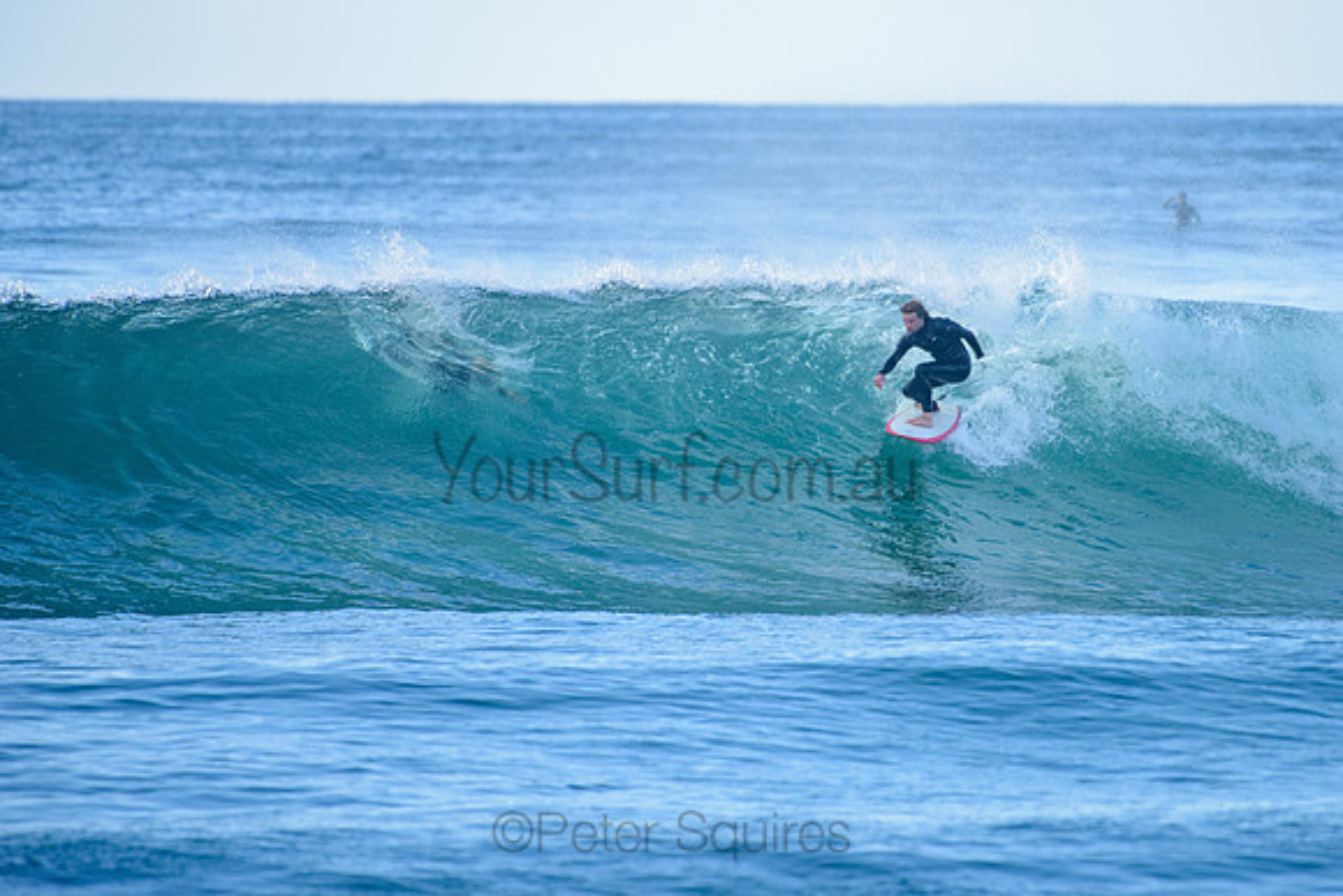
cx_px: 817
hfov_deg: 3.4
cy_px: 389
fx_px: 22886
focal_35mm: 613
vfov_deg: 2.2
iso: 560
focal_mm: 500
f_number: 5.6
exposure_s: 1/2000
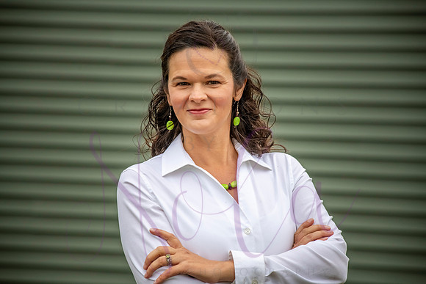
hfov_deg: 12.1
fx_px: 2012
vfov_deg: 8.1
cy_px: 142
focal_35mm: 170
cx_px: 213
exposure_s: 1/500
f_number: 7.1
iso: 1000
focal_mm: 170
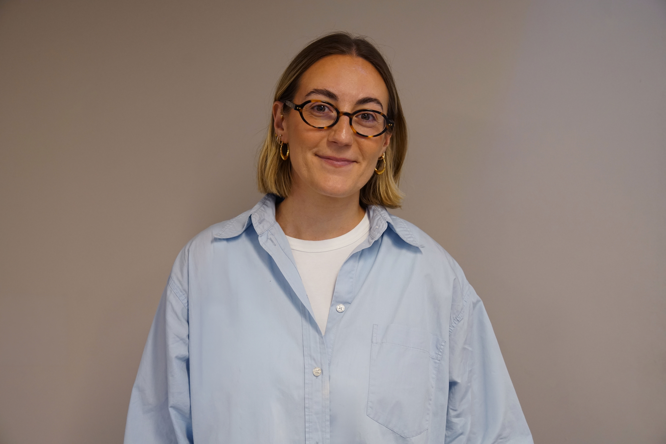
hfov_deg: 39.6
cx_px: 333
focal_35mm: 50
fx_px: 925
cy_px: 222
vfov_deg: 27.0
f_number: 4
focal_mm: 50
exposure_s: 1/160
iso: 1600
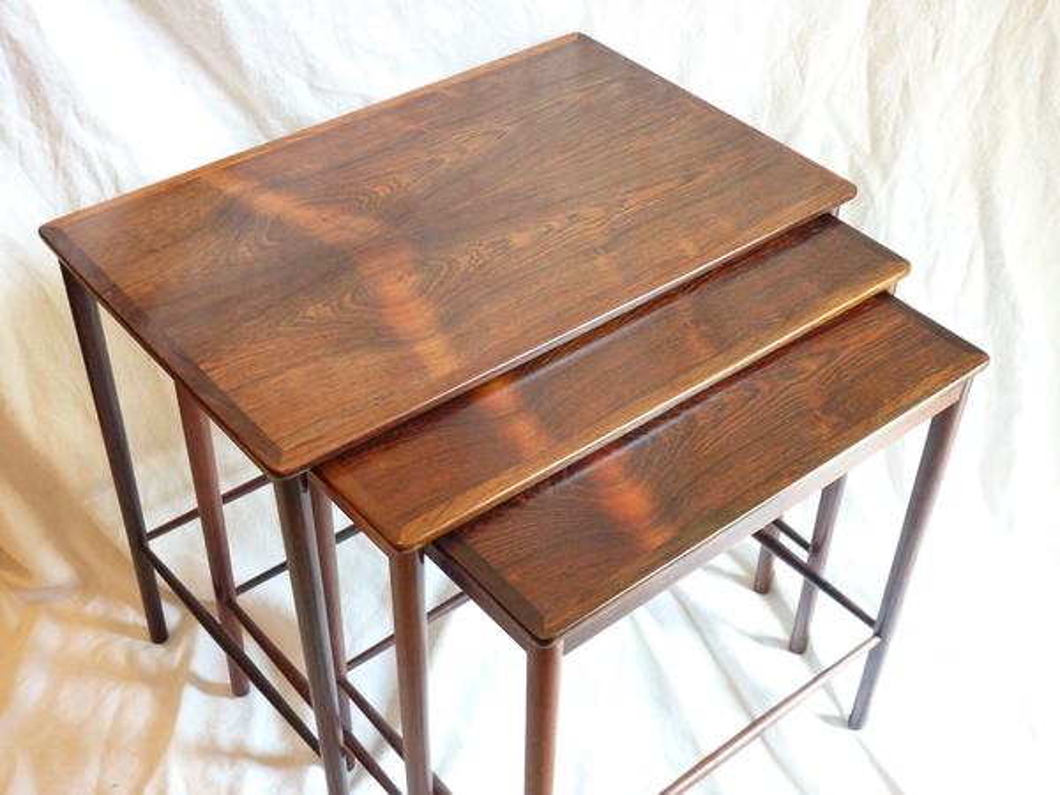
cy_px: 398
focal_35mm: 45
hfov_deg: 42.1
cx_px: 530
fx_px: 1378
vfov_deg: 32.2
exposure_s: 1/15
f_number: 3.7
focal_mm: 7.3
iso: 400
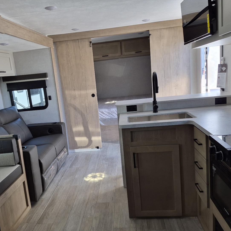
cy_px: 123
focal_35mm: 30
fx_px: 226
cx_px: 102
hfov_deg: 53.9
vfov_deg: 54.0
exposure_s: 1/182
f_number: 1.8
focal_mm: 5.4
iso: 80
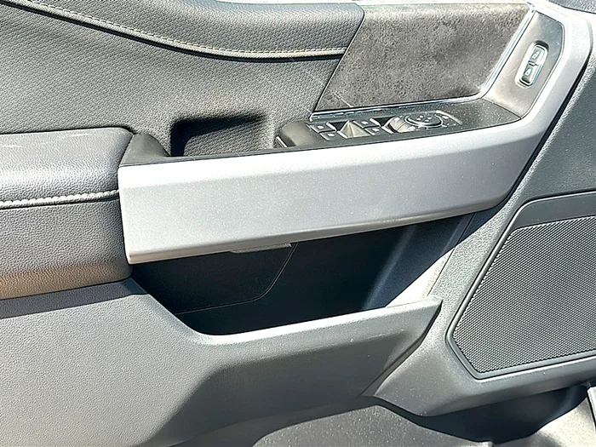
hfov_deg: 50.1
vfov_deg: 38.7
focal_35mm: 37
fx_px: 637
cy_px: 224
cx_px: 298
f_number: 1.78
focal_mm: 6.86
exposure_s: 1/668
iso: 80
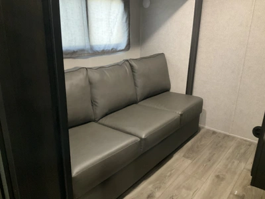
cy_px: 100
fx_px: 222
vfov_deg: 48.2
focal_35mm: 29
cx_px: 132
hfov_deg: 61.7
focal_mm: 3
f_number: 1.8
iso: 500
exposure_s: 1/30
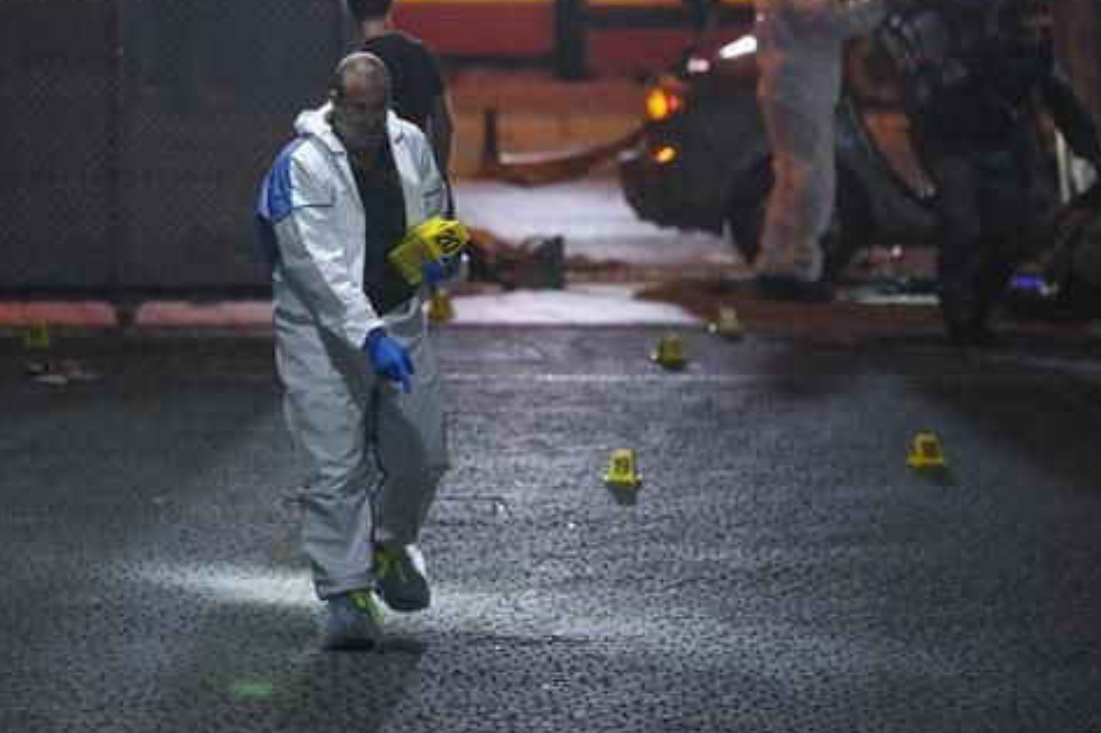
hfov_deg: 7.5
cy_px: 245
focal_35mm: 275
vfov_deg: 5.0
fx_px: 8407
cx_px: 396
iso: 6400
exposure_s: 1/640
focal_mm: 200
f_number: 2.8
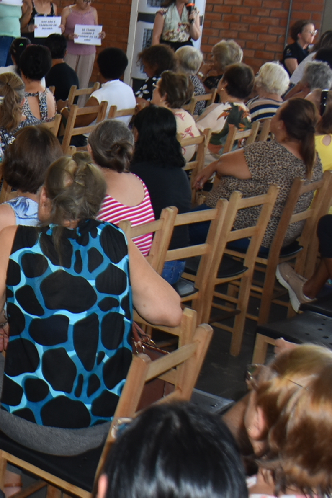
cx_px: -185
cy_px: 137
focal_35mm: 68
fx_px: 940
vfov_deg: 29.3
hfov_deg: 17.7
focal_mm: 18
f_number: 3.5
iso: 400
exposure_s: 1/60
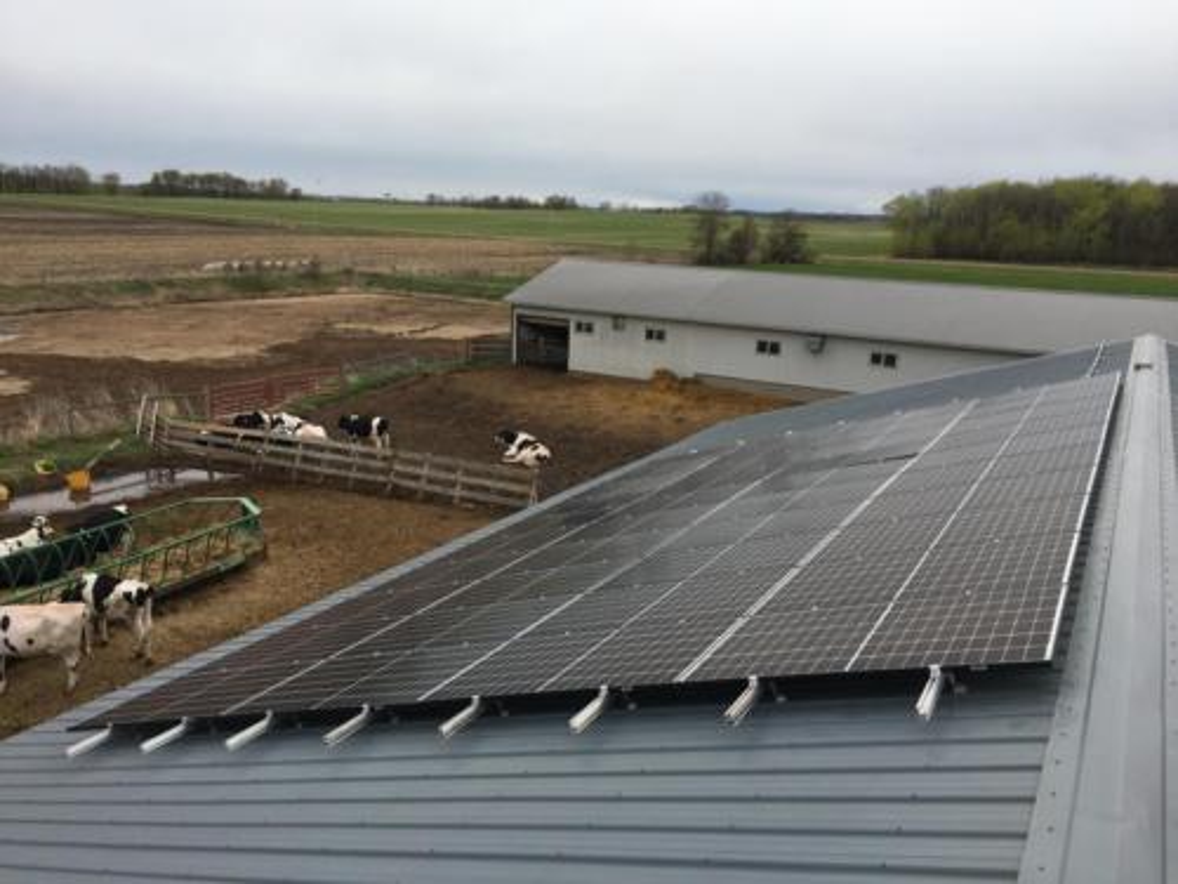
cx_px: 589
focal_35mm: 29
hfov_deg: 61.7
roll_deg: -3.3
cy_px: 442
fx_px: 987
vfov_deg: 48.2
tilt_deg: -12.9
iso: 25
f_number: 2.2
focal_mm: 4.15
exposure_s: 1/1148
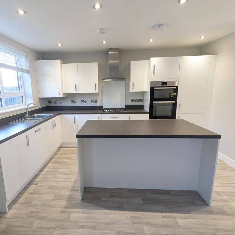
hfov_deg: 77.1
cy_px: 117
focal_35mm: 19
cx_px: 99
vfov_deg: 77.7
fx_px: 146
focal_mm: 2.35
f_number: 2.2
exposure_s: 1/90.1
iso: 271
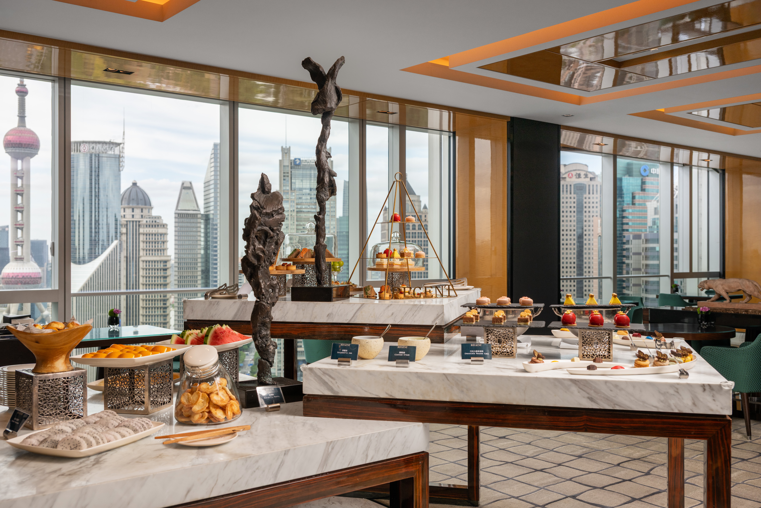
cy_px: 254
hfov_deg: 55.1
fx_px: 730
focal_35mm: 34
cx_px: 380
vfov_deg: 38.4
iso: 200
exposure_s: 1/200
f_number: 5.6
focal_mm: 34.5
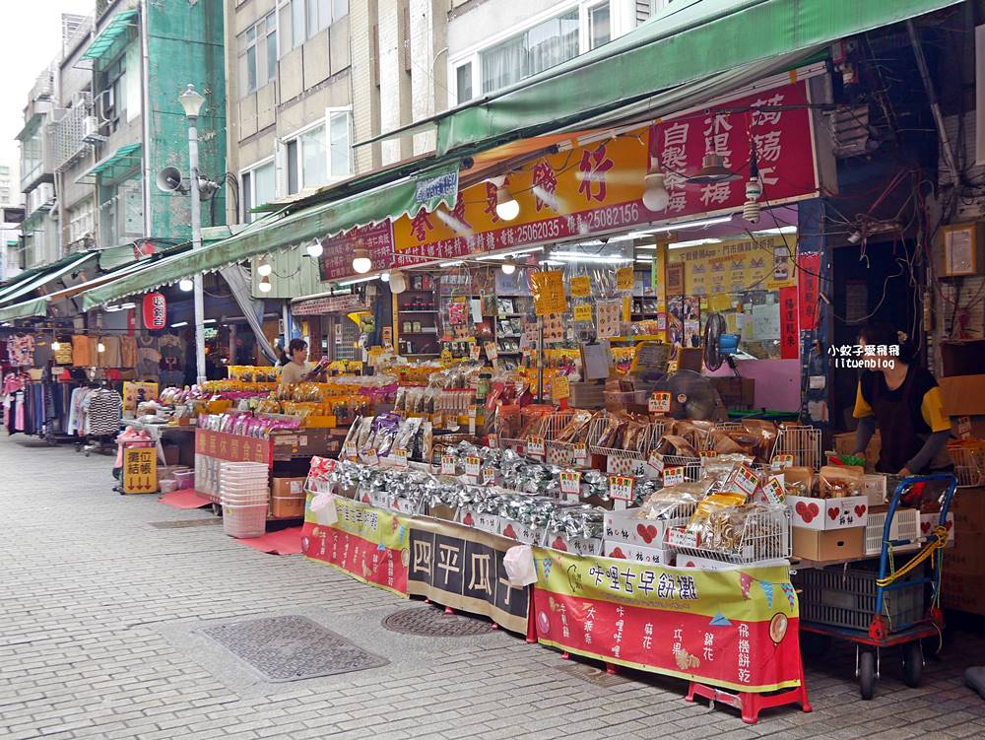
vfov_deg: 37.8
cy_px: 370
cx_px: 492
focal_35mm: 38
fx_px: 1082
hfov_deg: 49.0
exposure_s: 1/200
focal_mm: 19
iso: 200
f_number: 4.3
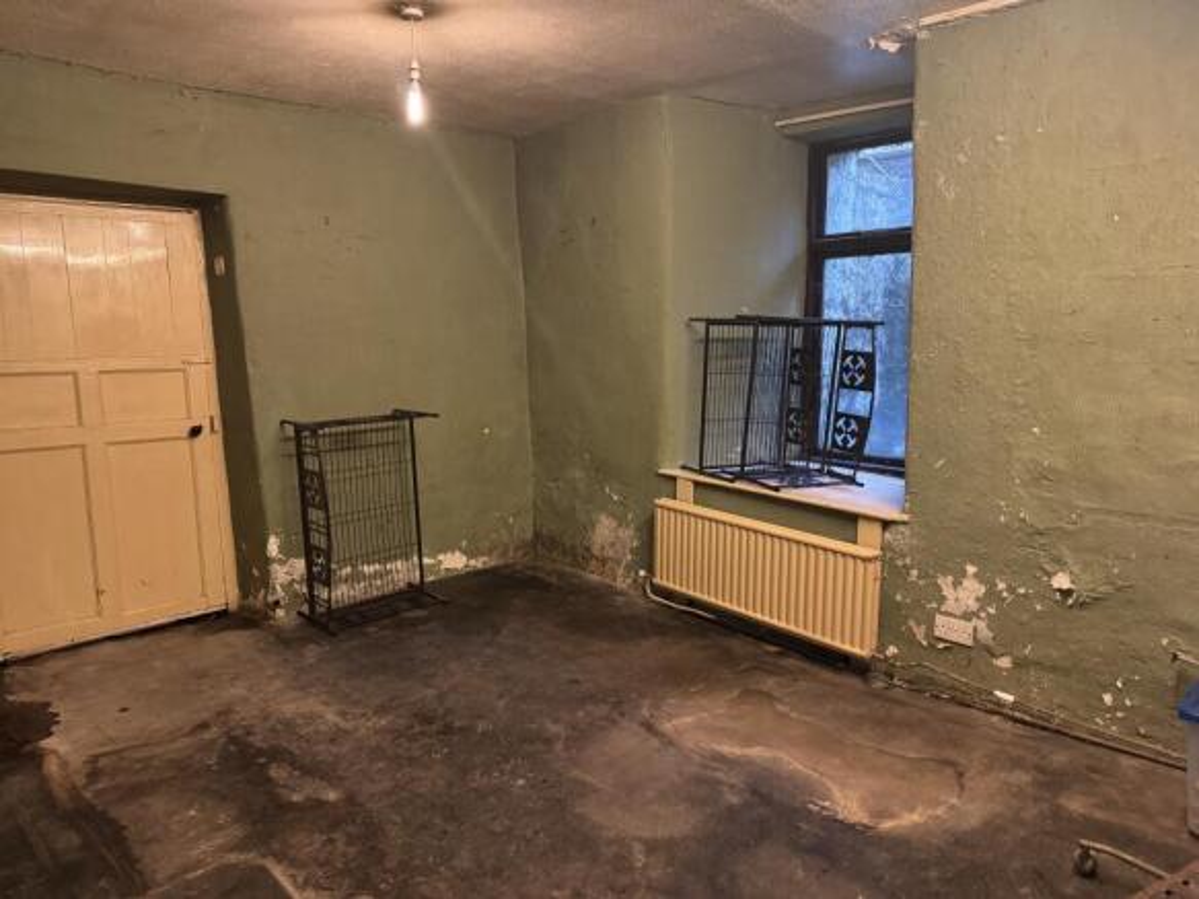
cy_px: 450
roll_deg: +0.6
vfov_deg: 56.8
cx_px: 600
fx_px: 831
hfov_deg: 71.6
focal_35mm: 24
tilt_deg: -8.1
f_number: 1.78
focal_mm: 6.76
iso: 1000
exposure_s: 1/33
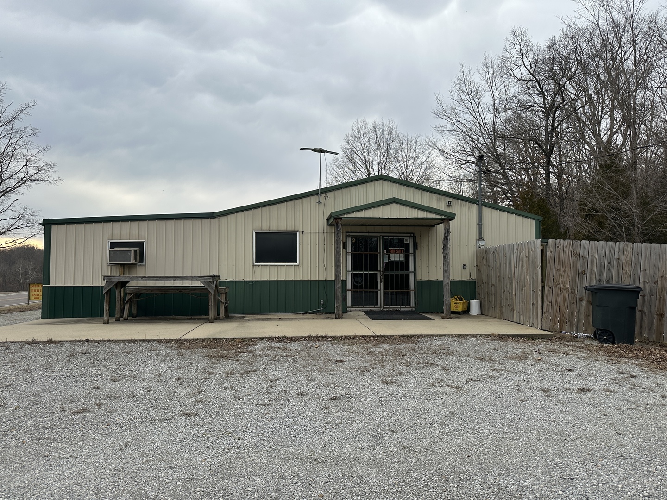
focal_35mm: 24
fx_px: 462
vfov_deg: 56.8
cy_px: 250
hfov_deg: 71.6
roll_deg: +0.3
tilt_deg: +4.1
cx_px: 334
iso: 80
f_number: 1.78
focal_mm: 6.86
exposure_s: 1/1988
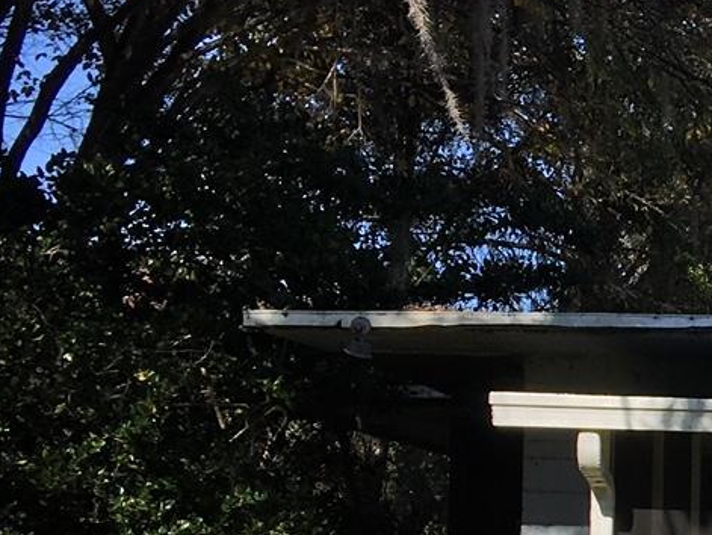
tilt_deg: +2.7
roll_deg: -0.8
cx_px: 1268
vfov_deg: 11.8
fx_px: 2552
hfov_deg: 14.1
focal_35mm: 124
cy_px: 568
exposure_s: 1/1012
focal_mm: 4.15
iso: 25
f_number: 2.2
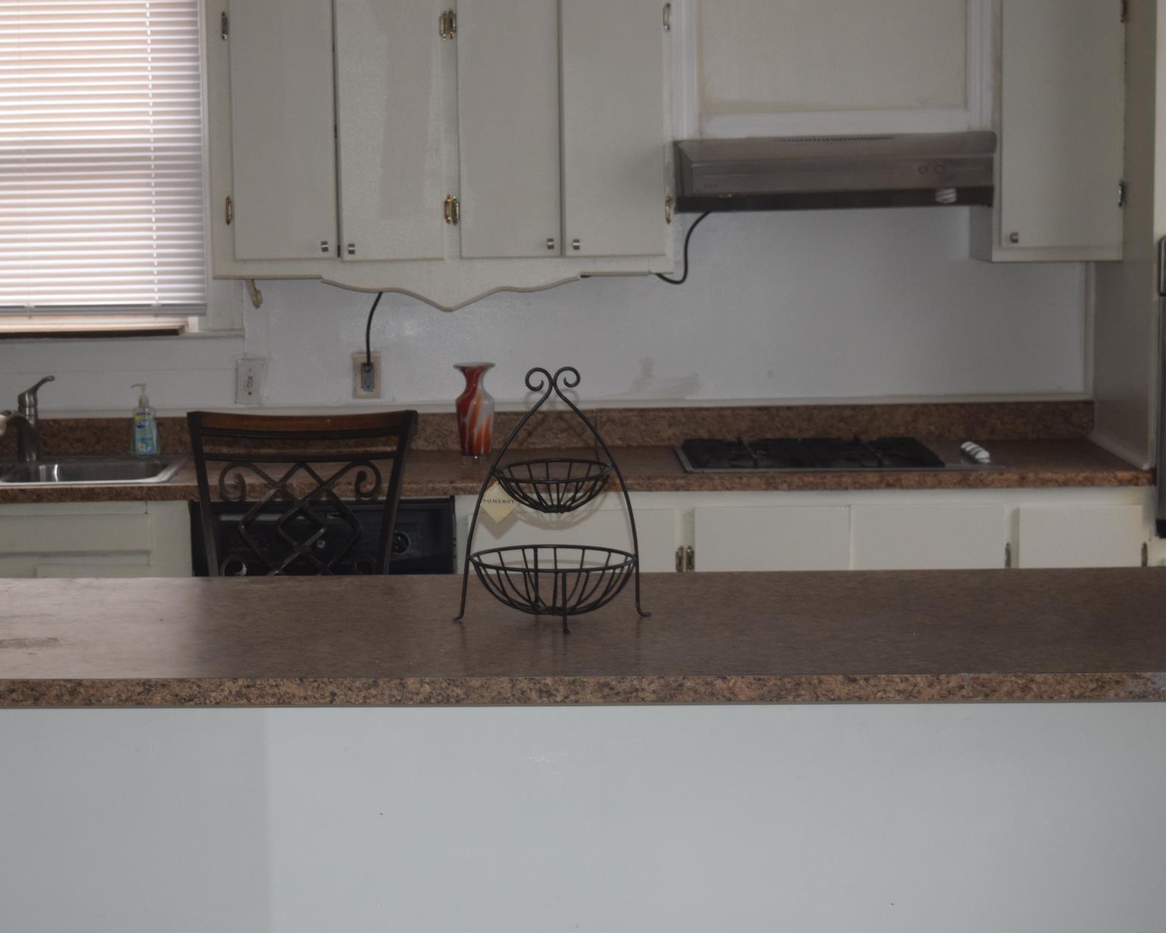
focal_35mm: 84
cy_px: 453
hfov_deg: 22.8
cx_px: 448
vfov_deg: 18.4
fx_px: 2886
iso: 800
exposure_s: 1/100
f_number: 5
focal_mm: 45
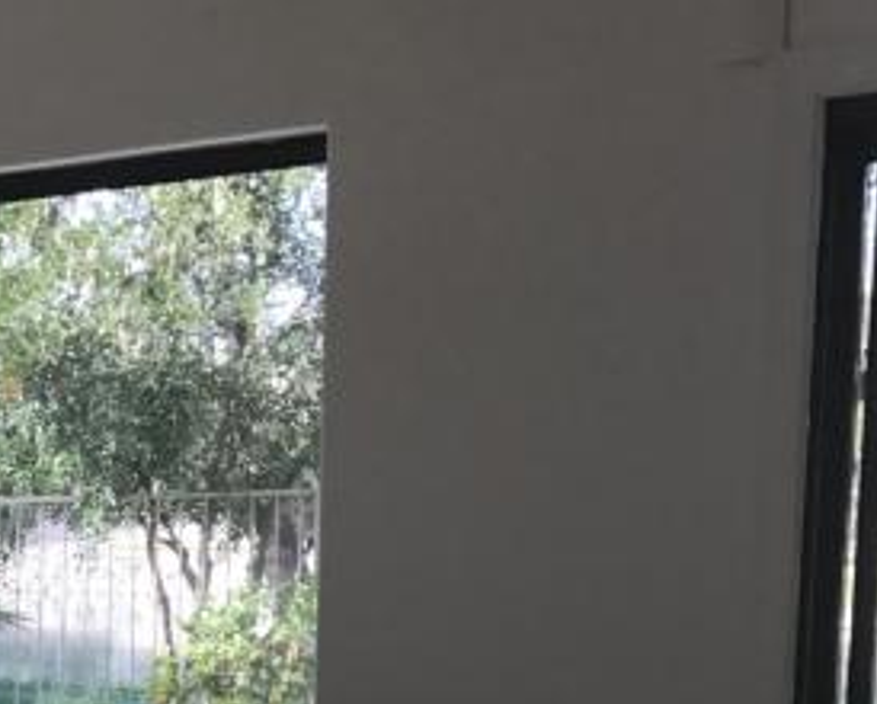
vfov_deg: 14.5
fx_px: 2651
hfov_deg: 16.2
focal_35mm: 102
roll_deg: +1.0
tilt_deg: -8.3
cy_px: 912
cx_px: -653
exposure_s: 1/184
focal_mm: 3.99
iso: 20
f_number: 1.8
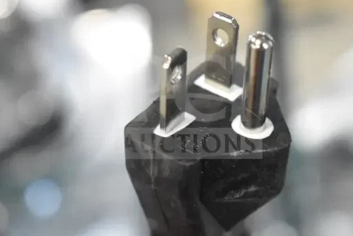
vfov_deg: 14.6
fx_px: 918
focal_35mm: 94
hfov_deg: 21.8
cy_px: 107
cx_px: 188
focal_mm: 55
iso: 6400
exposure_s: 1/200
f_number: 7.1
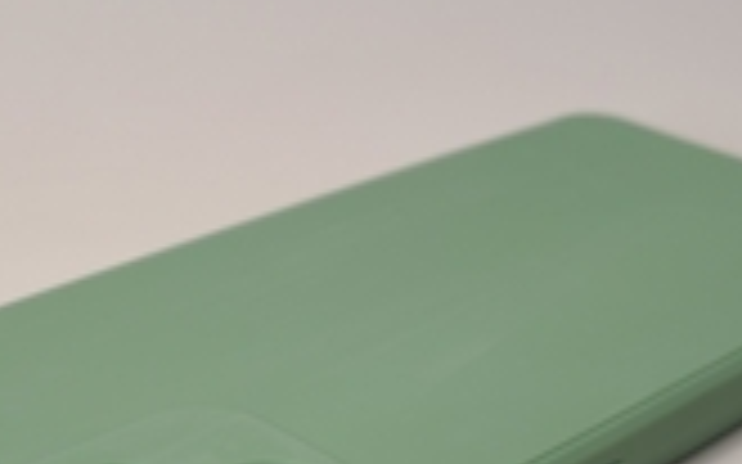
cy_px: 450
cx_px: 319
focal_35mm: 67
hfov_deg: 30.6
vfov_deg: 18.9
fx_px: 1354
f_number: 1.8
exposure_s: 1/100
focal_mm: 5.4
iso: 64
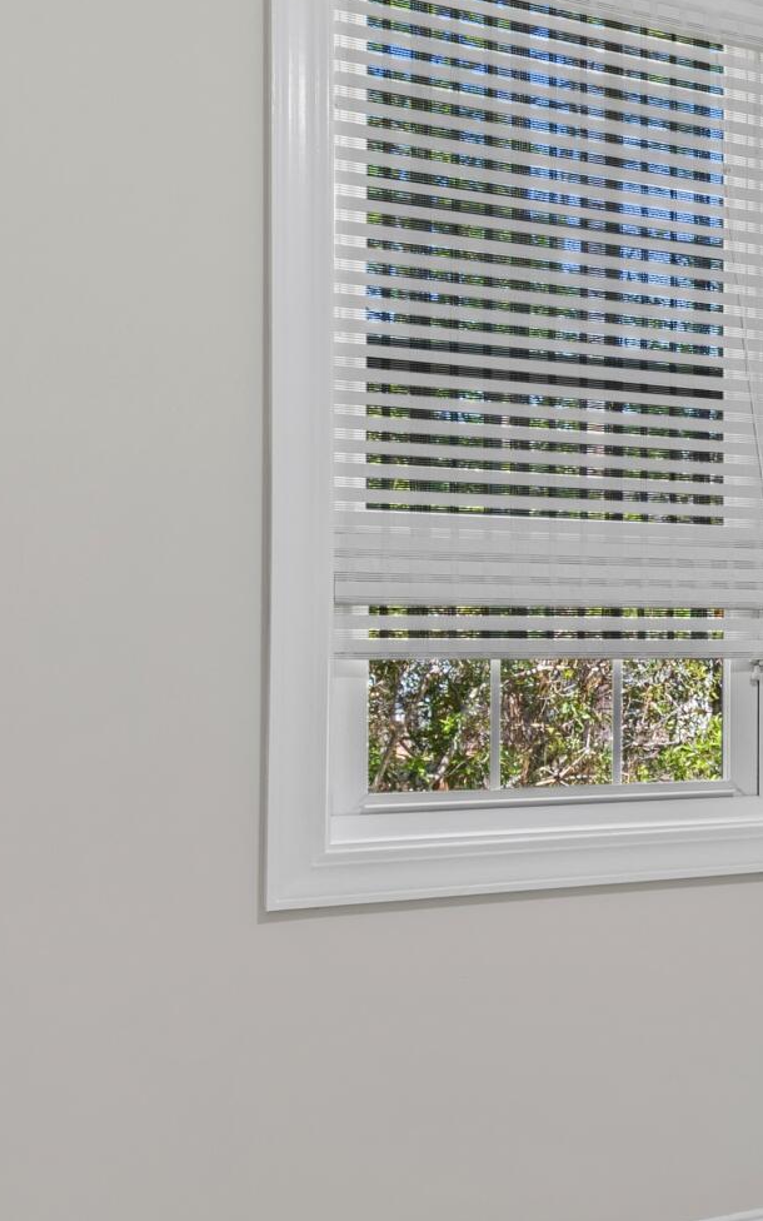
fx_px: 1564
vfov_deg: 42.6
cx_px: 1185
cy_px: 634
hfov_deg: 22.1
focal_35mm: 47
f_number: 4.5
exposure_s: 1
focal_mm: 10
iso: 100
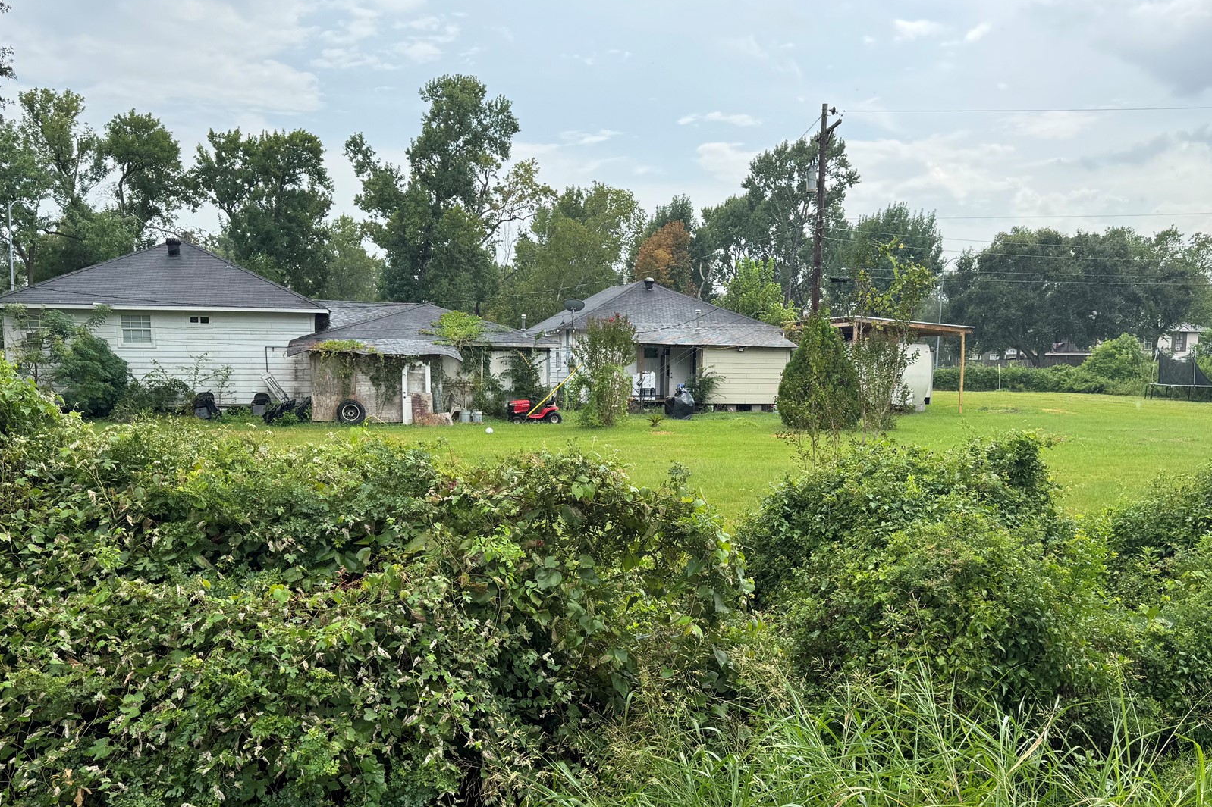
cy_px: 504
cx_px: 648
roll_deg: -0.3
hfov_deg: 58.7
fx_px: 1077
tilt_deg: -8.3
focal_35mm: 32
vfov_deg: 40.8
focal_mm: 6.76
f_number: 1.78
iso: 80
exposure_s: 1/1637
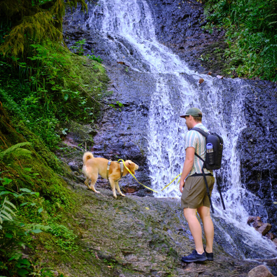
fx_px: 616
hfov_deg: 25.4
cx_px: 138
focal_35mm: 68
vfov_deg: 25.3
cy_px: 163
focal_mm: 35
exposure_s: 1/125
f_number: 2
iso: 200
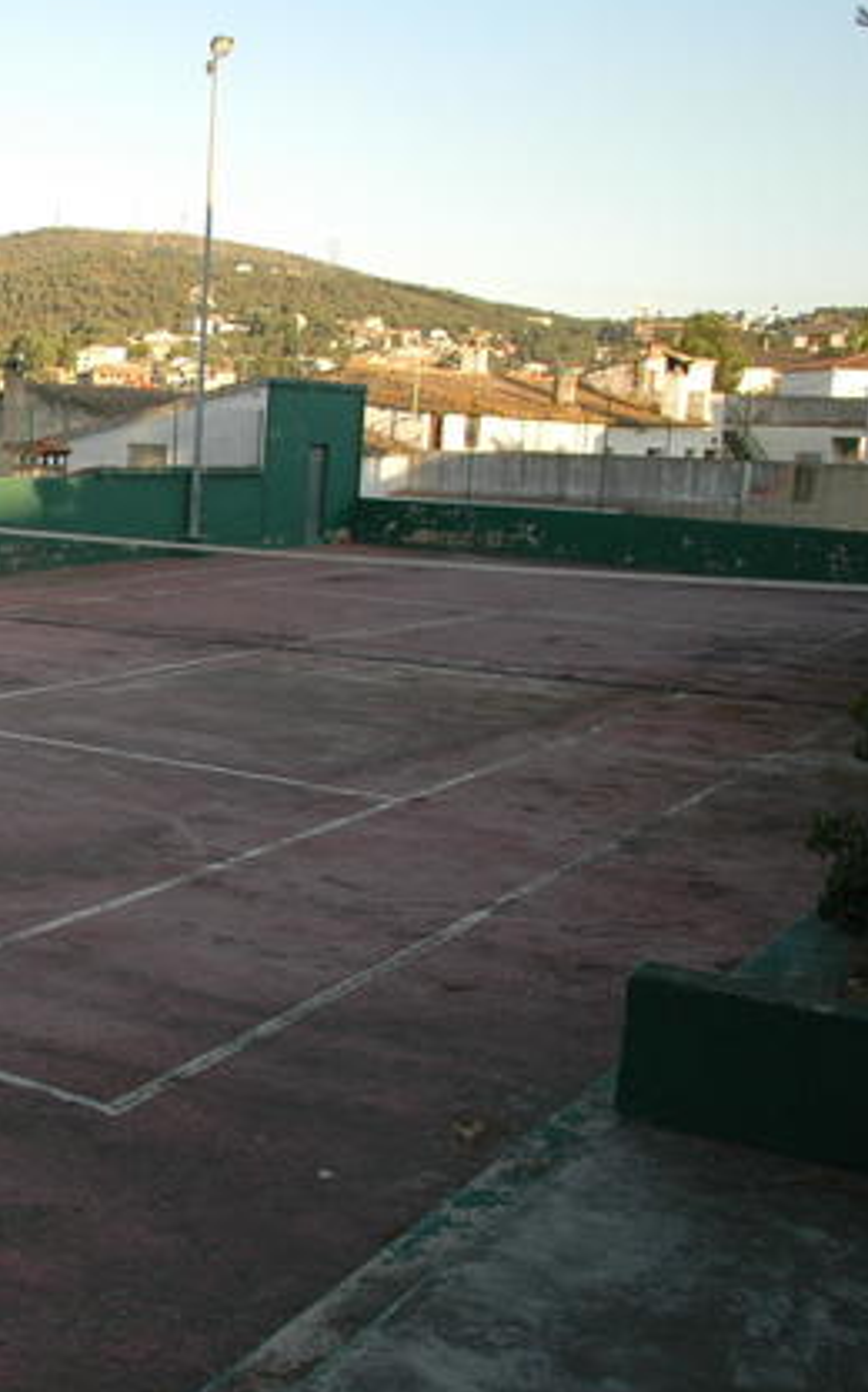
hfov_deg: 25.8
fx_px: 1668
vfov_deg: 45.3
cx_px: -197
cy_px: 709
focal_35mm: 44
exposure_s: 1/160
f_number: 6.3
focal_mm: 16
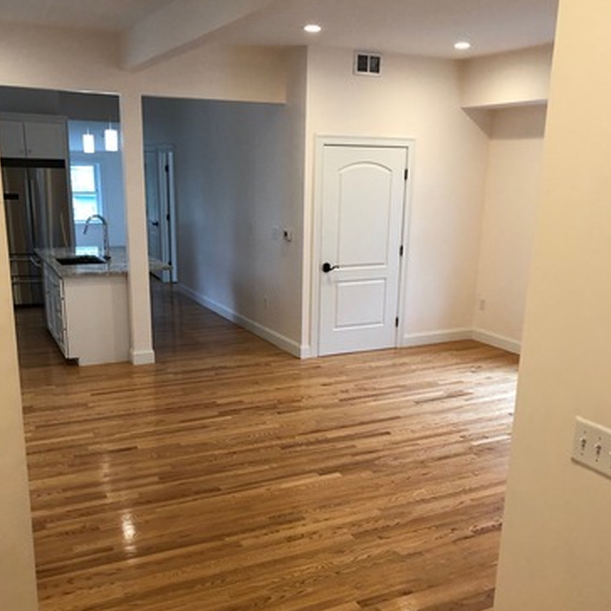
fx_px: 679
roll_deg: -0.7
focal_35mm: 34
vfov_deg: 48.2
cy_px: 358
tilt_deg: -15.1
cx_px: 310
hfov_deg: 48.4
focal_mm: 4
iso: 40
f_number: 1.8
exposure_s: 1/30
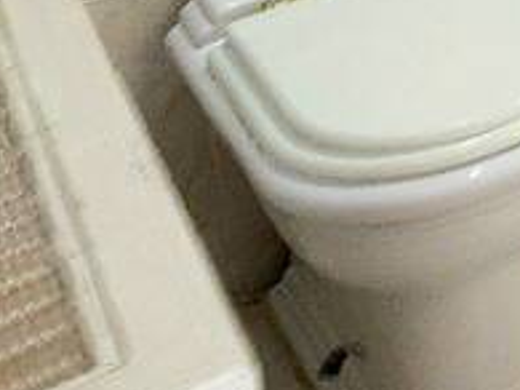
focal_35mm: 96
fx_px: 1441
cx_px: 1192
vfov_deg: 11.7
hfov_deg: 14.6
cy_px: -628
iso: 160
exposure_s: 1/60.2
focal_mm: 2.2
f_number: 2.2
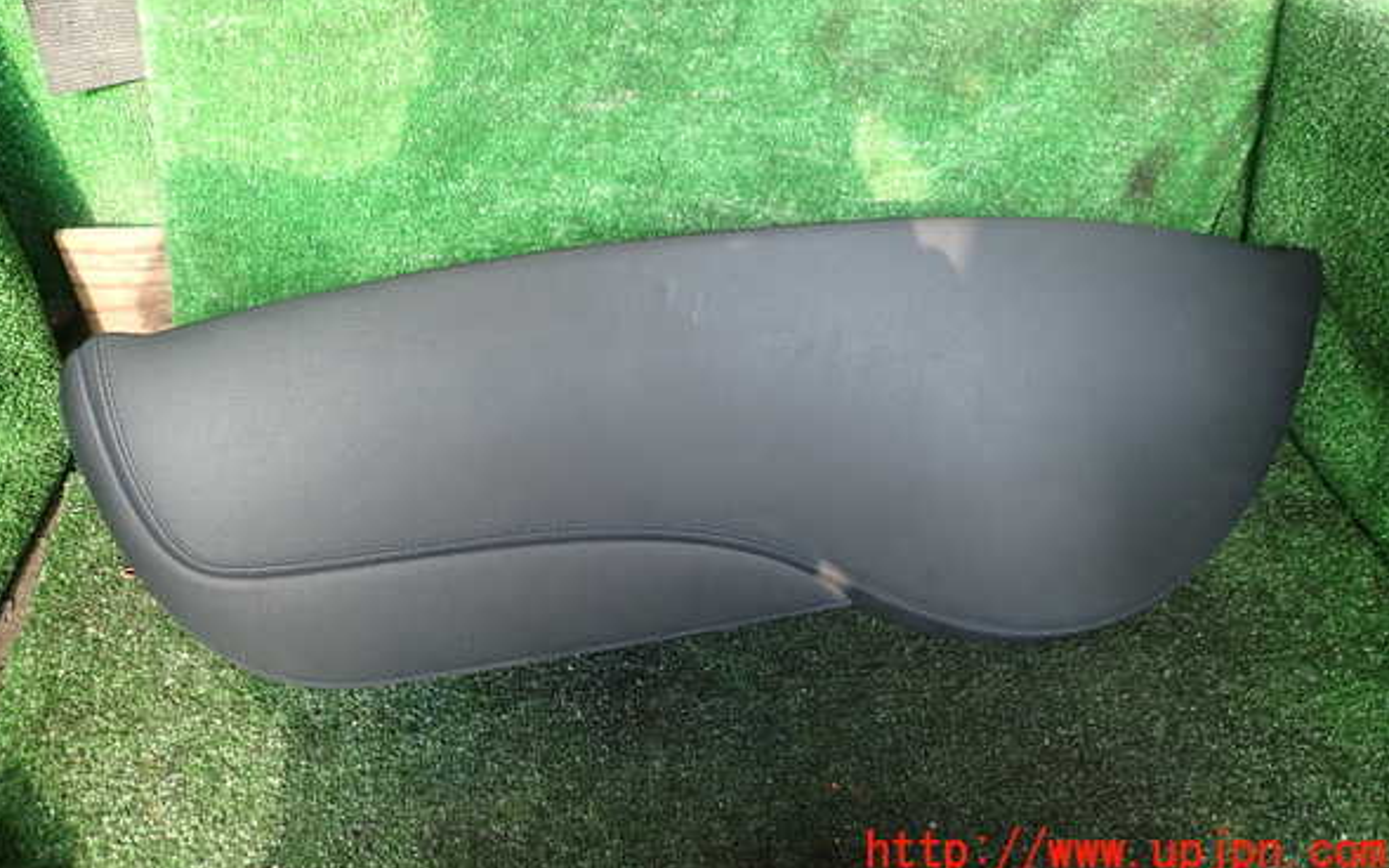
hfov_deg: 68.4
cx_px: 691
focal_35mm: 27
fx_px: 1022
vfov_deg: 45.8
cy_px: 351
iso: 125
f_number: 2
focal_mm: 4.5
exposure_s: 1/60
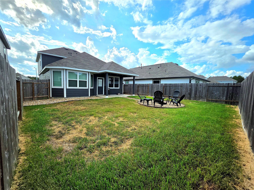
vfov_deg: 89.9
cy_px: 95
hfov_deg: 106.2
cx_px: 127
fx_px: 95
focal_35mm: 13
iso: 40
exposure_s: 1/3333
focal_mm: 2.2
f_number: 1.9
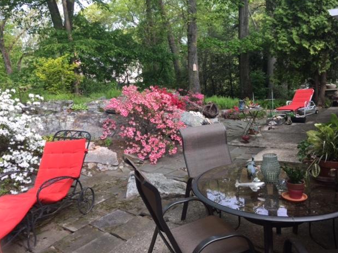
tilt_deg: -9.4
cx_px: 170
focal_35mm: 30
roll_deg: +3.7
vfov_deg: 46.8
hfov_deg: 60.0
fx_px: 293
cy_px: 123
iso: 25
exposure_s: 1/167
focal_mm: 4.15
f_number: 2.2
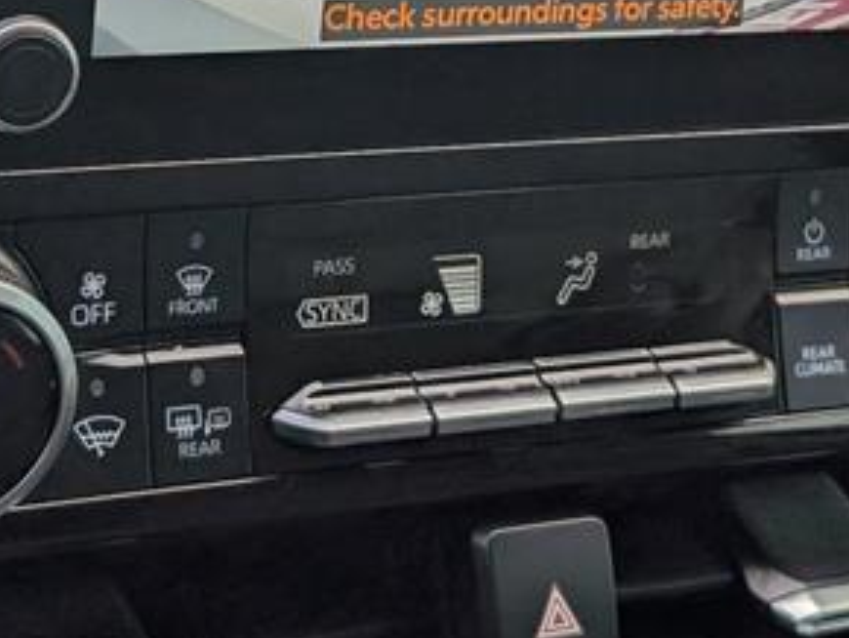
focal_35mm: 108
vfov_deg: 13.5
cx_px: 486
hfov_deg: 18.2
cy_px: -44
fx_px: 2651
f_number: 1.68
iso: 22
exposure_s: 1/270
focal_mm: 6.9
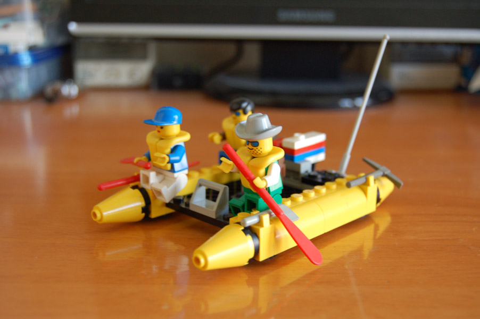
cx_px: 240
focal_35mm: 46
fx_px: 620
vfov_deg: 28.9
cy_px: 160
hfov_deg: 42.4
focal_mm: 31
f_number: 4.5
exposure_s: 1/30
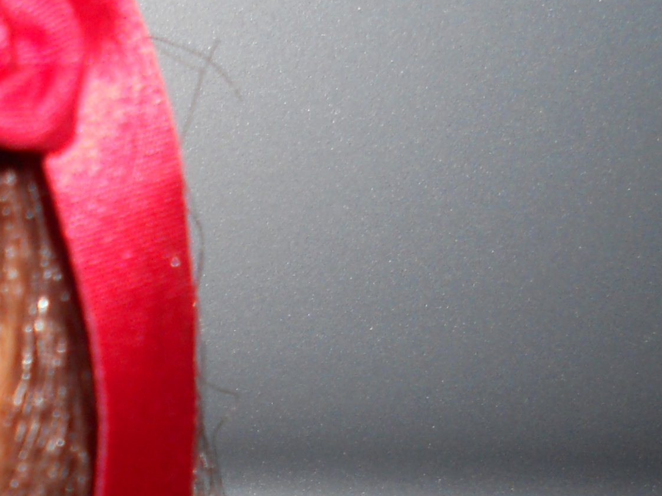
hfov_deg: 17.8
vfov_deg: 14.6
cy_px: 673
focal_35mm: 96
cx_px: -400
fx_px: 1836
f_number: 8
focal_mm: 4.9
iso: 80
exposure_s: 1/25
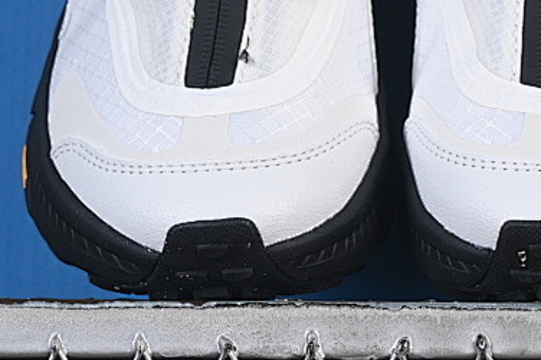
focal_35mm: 207
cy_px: -23
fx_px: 3108
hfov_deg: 9.9
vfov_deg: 6.6
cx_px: 412
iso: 160
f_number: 8
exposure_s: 1/80
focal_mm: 48
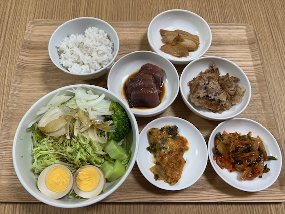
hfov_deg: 67.3
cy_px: 107
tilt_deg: -68.3
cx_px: 142
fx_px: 214
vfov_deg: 53.1
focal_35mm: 26
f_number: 1.5
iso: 80
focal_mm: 5.7
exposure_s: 1/100
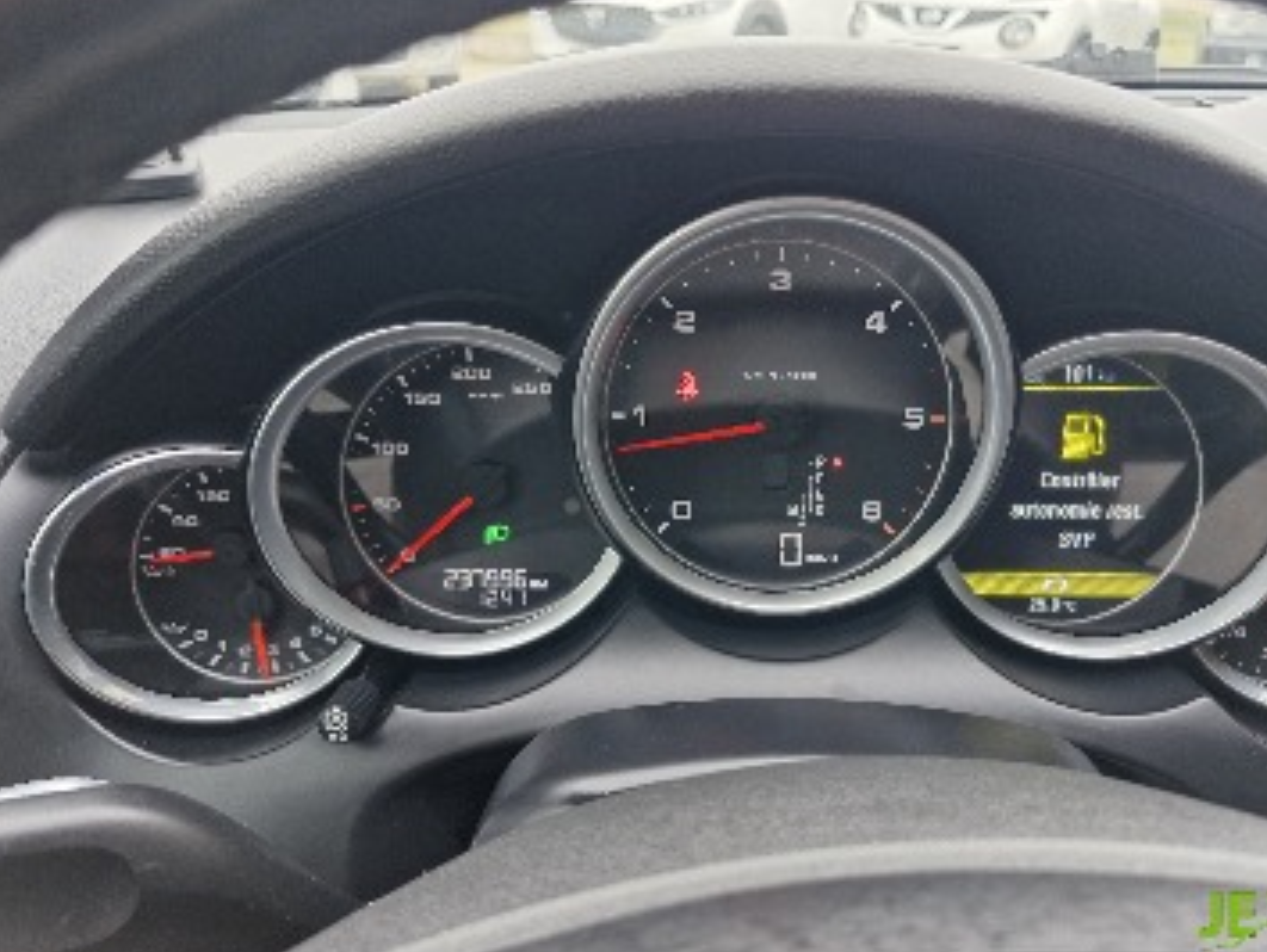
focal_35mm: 27
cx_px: 730
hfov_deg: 64.9
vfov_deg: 51.4
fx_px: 989
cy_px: 469
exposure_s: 1/100
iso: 250
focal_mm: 5.54
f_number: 1.8
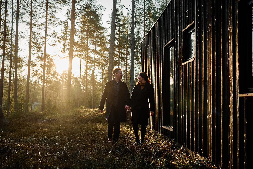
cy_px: 84
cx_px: 126
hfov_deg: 54.4
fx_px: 246
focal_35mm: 35
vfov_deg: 37.9
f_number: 1.8
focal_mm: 23
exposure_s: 1/1300
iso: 125
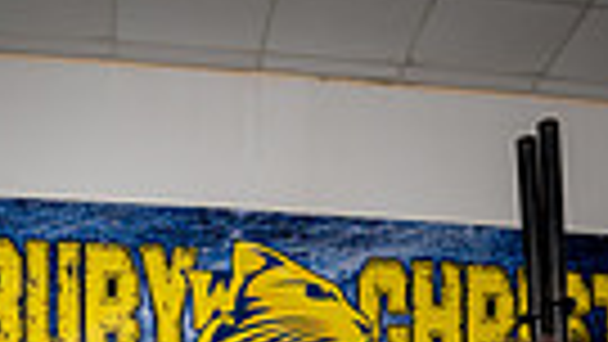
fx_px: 1354
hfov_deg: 25.3
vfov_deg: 11.4
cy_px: 873
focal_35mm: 84
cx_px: 342
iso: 400
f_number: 9
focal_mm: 24
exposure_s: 1/250
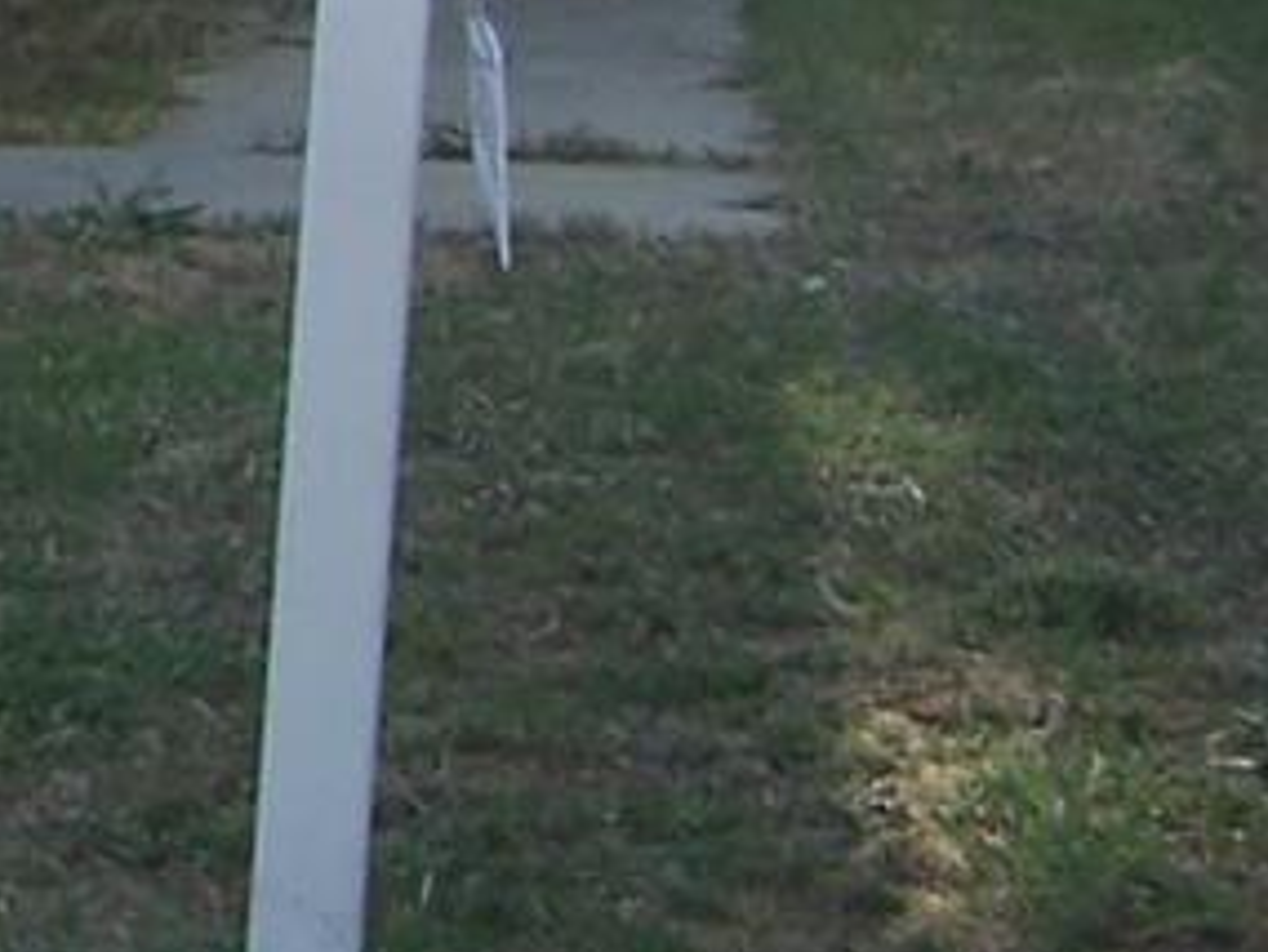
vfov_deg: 7.1
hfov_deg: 9.4
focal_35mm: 200
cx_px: -1081
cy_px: -1214
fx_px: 7329
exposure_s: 1/400
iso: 80
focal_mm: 6.3
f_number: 2.8
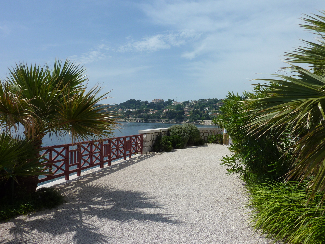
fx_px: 235
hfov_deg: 69.4
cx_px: 162
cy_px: 122
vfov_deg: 54.9
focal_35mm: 25
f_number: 5.6
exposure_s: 1/500
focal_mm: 4.1
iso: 80
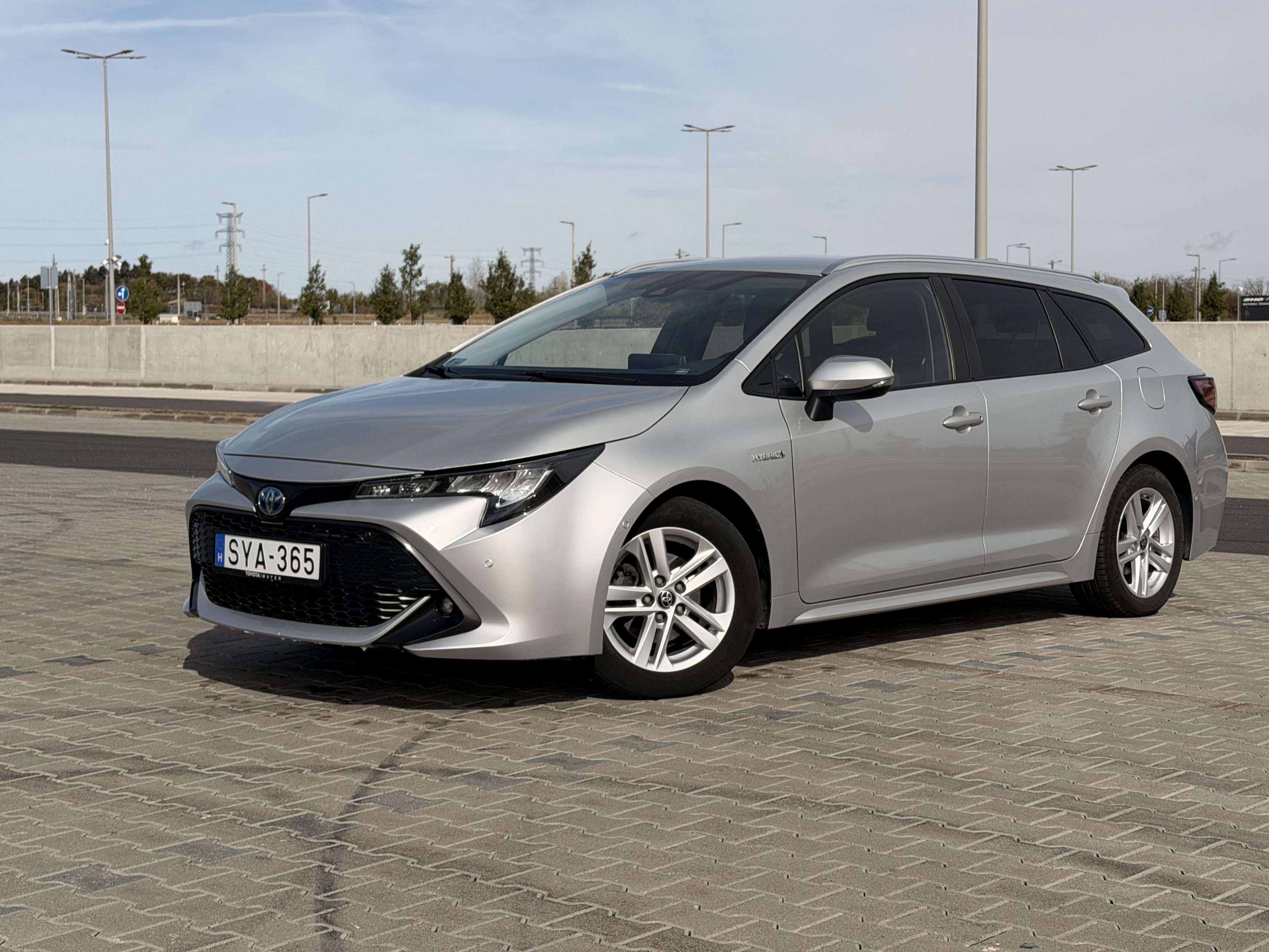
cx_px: 715
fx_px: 2090
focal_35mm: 57
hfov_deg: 33.7
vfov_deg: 25.6
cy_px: 418
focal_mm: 6.76
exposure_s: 1/8772
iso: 64
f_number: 1.78
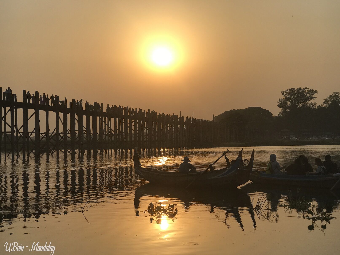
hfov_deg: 33.8
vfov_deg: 25.7
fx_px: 560
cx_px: 170
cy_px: 128
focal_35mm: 57
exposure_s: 1/1623
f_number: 2.8
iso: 20
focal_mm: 6.6
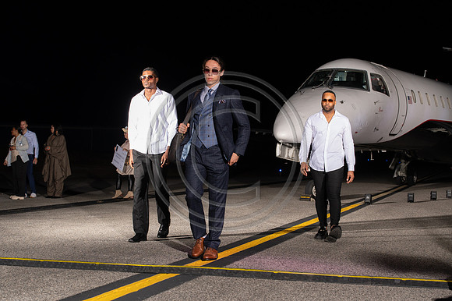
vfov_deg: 19.4
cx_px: 226
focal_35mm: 70
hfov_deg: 28.9
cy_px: 150
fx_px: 878
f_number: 6.3
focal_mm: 70
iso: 1000
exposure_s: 1/200
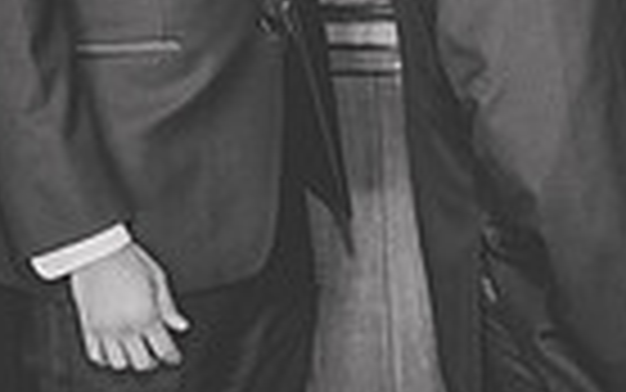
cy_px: -167
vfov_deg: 7.8
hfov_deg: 12.2
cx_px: 842
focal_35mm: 166
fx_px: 2833
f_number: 4
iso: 1250
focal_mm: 26
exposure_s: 1/60
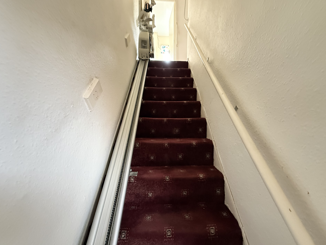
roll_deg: +1.4
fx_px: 141
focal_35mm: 15
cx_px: 170
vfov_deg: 81.7
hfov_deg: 98.1
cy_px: 127
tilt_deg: -1.5
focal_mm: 2.22
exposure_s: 1/60
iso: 800
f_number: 2.2
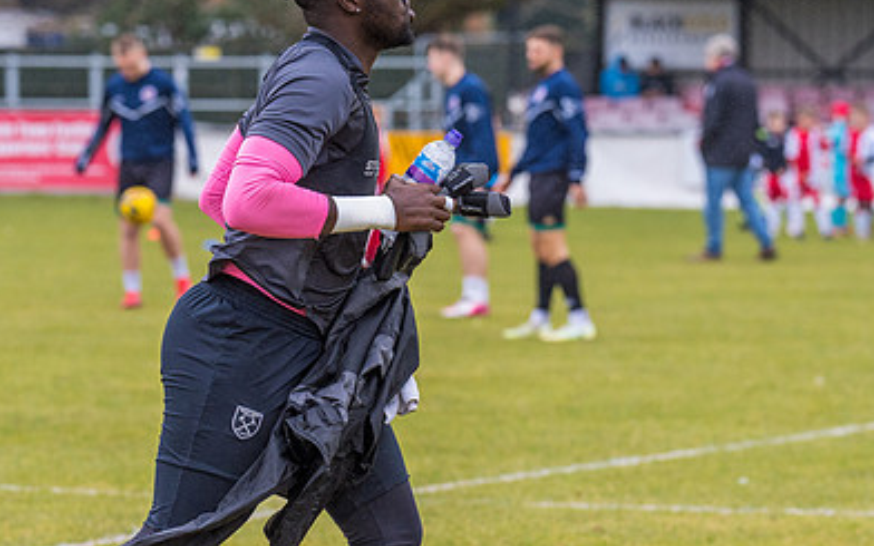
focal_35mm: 284
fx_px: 6765
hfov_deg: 7.4
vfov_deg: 4.6
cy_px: 476
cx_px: 389
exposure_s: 1/2000
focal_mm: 135
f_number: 4
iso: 800
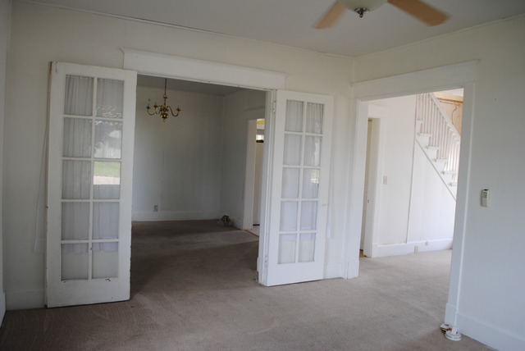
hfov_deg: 67.3
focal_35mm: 27
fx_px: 394
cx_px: 262
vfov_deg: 48.0
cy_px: 176
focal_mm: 18
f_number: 4
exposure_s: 1/60
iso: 200
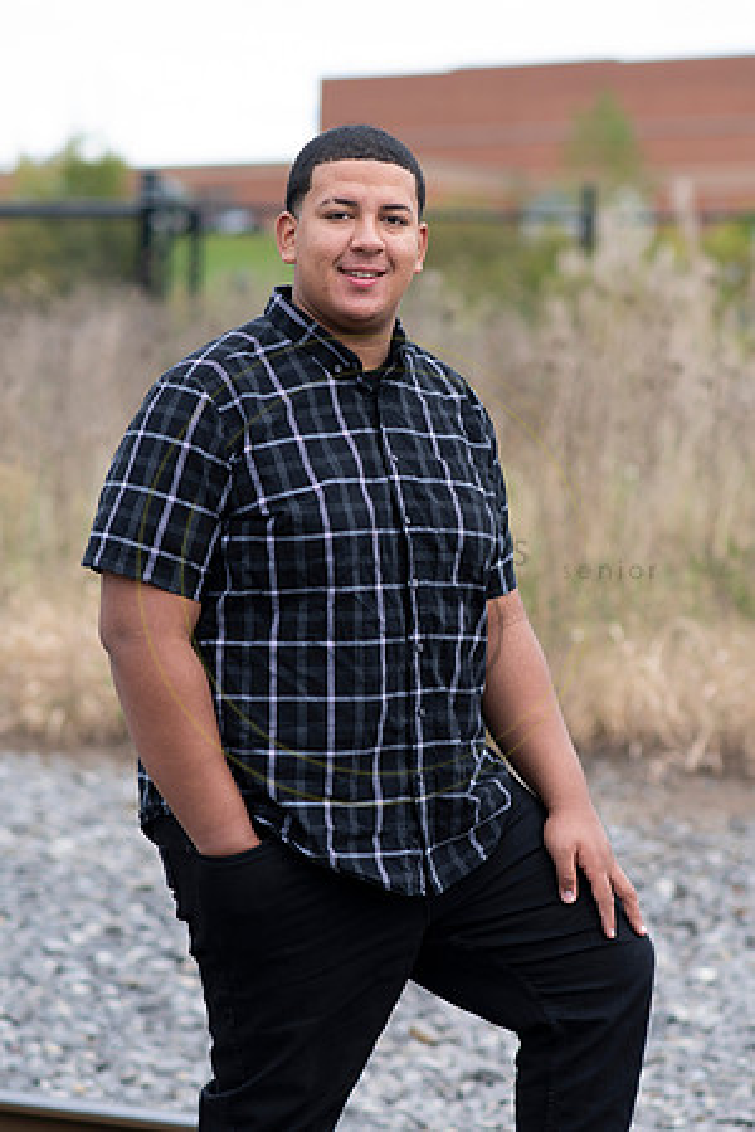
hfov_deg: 10.8
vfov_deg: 16.1
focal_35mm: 127
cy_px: 566
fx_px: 3995
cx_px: 378
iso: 100
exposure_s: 1/320
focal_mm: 85
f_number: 2.8
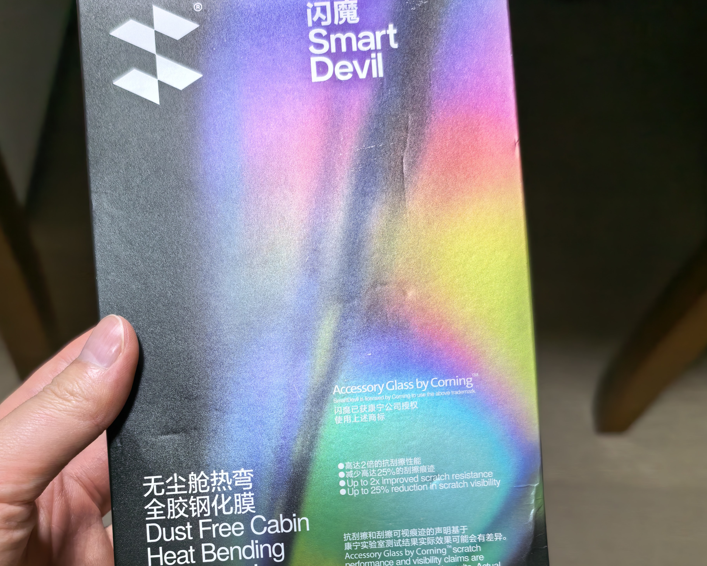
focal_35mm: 37
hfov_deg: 48.9
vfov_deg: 38.9
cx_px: 301
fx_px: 774
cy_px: 432
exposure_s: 1/60
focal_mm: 5.75
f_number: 1.4
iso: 80
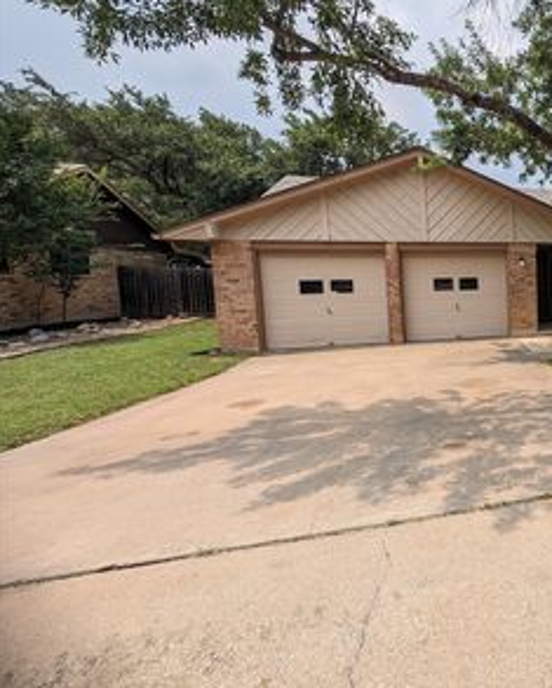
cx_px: 583
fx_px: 408
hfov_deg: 50.7
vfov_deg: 80.1
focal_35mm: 20
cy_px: 309
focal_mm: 2.23
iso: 41
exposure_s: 1/2058
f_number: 1.95
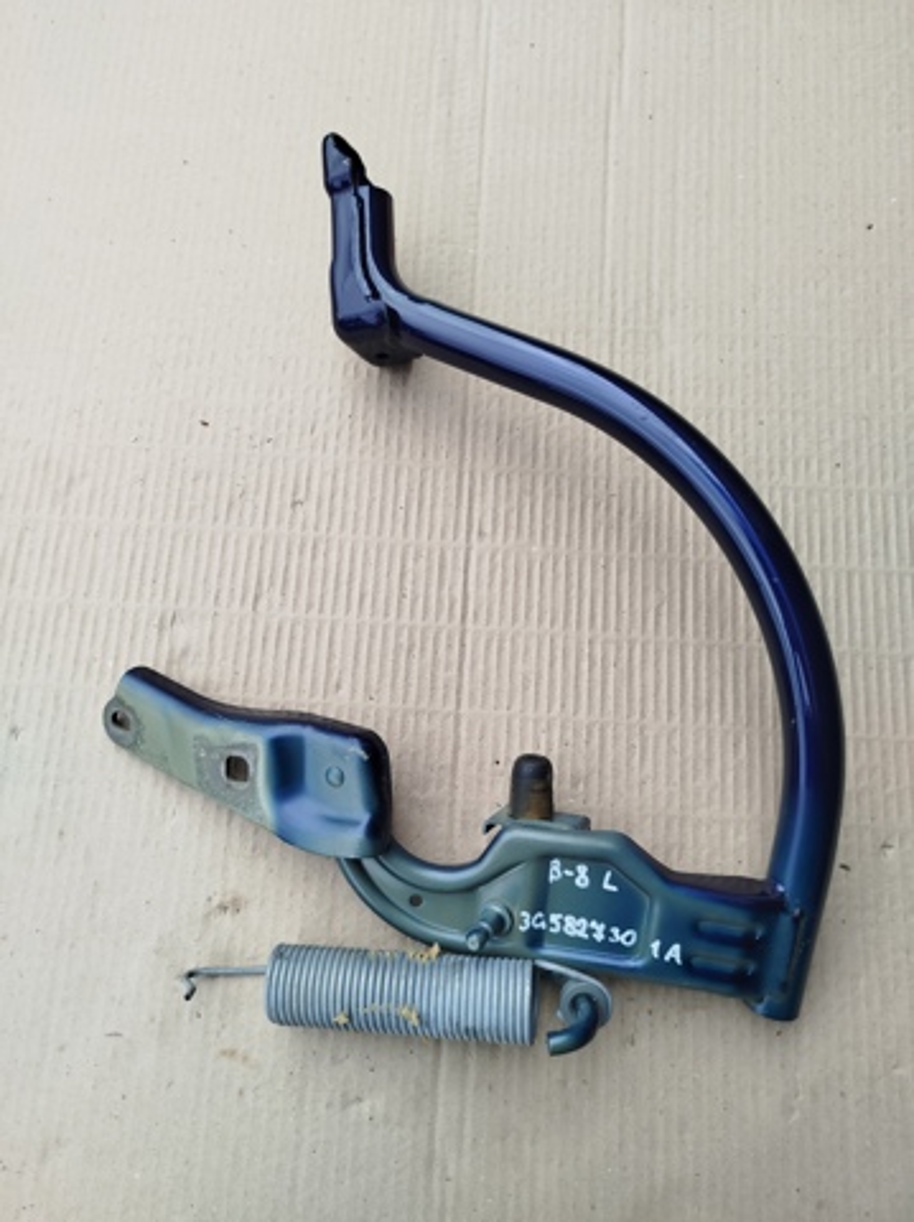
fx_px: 846
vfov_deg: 71.7
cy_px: 611
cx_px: 457
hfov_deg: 56.7
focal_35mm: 24
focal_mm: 5.31
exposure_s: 1/212
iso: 50
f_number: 1.7
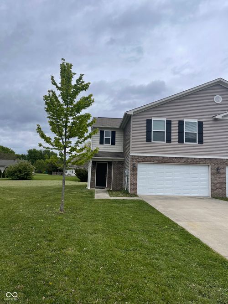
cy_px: 152
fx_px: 228
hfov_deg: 53.0
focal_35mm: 26
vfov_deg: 67.3
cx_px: 114
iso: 32
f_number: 1.6
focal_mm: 5.1
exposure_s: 1/7407
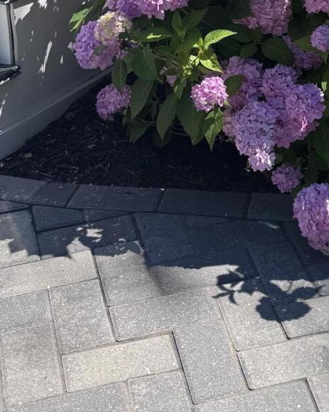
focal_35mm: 79
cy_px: -24
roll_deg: -2.1
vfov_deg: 22.9
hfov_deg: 18.6
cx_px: 370
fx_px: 962
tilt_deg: -18.2
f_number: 1.78
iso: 80
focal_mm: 6.76
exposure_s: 1/1923
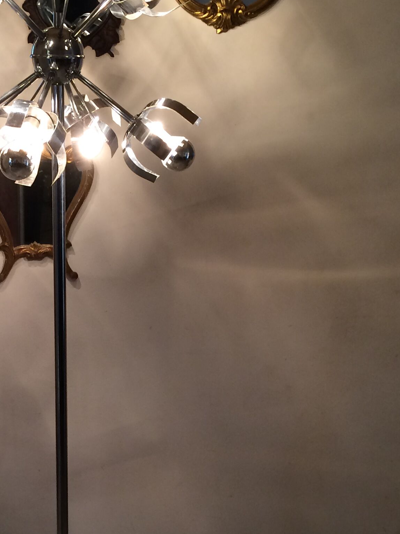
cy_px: 386
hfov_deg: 23.2
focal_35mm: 62
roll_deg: -0.2
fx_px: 955
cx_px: 58
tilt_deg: -21.6
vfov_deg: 30.8
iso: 100
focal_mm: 4.15
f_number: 2.2
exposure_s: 1/33
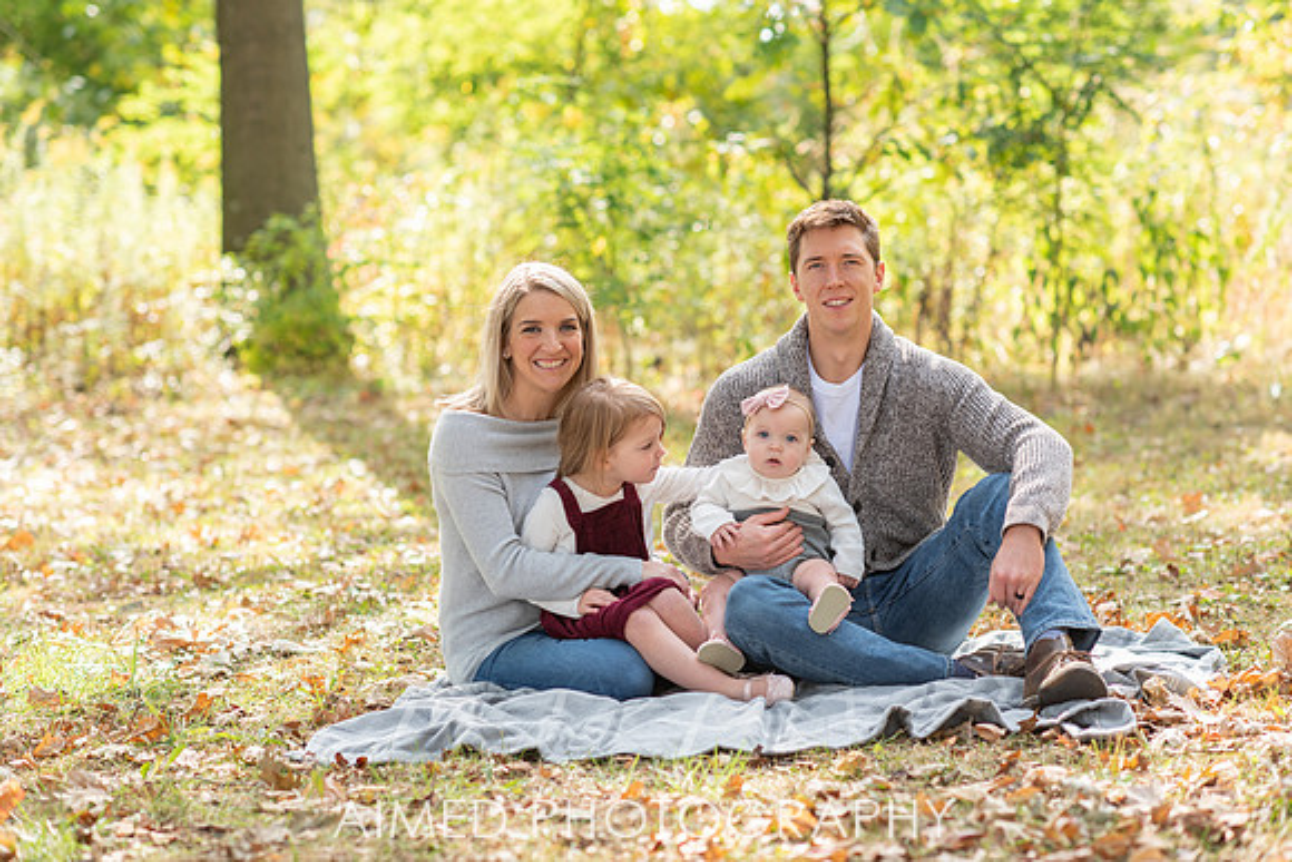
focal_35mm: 85
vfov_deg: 16.1
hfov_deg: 23.9
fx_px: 3051
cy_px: 431
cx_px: 646
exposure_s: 1/250
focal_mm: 85
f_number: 2.8
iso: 100
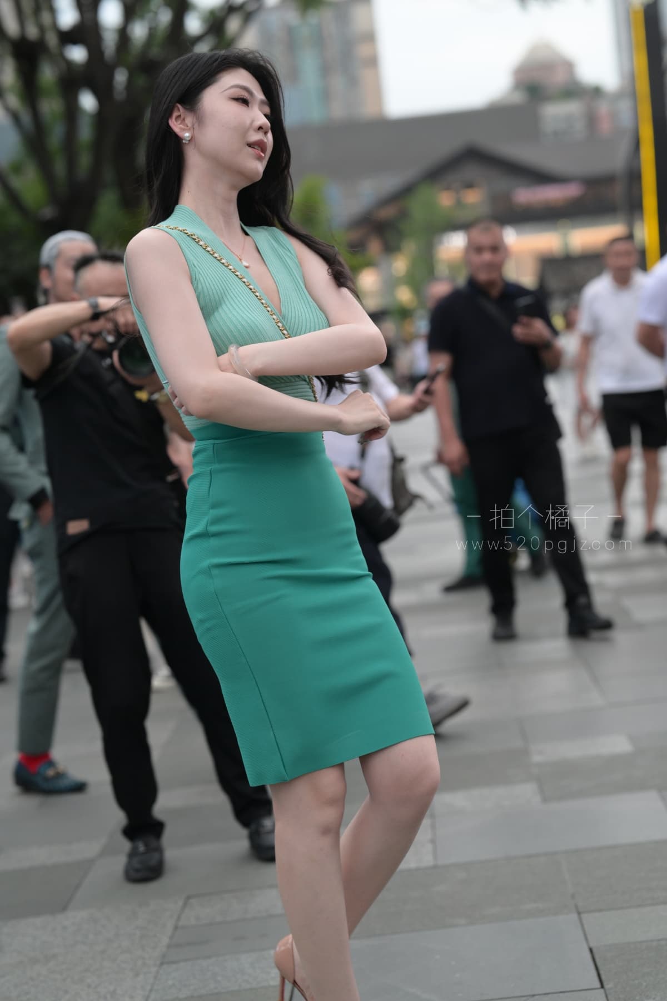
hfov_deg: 16.1
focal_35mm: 85
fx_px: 2362
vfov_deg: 23.9
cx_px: 334
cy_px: 500
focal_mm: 85
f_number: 3.5
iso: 800
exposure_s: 1/500
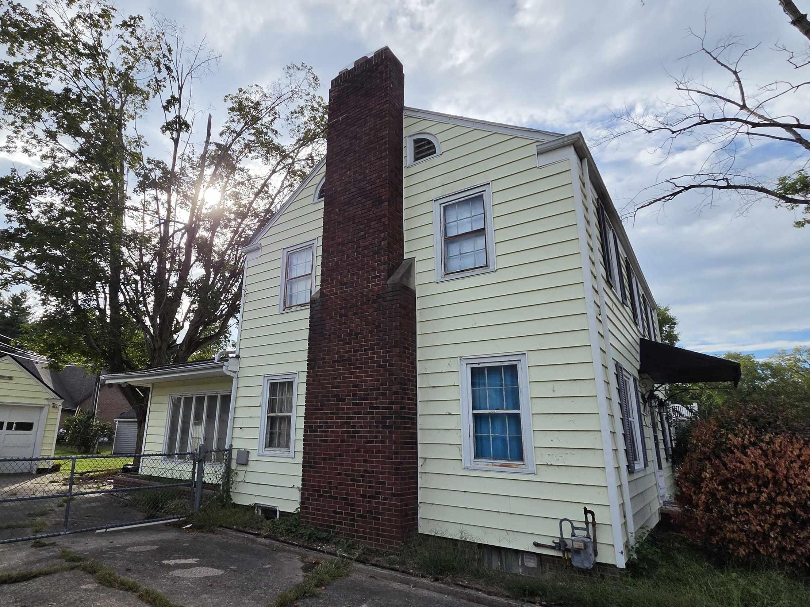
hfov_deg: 87.3
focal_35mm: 18
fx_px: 421
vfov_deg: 71.5
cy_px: 318
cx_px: 353
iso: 100
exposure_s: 1/4493
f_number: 2.2
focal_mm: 2.2
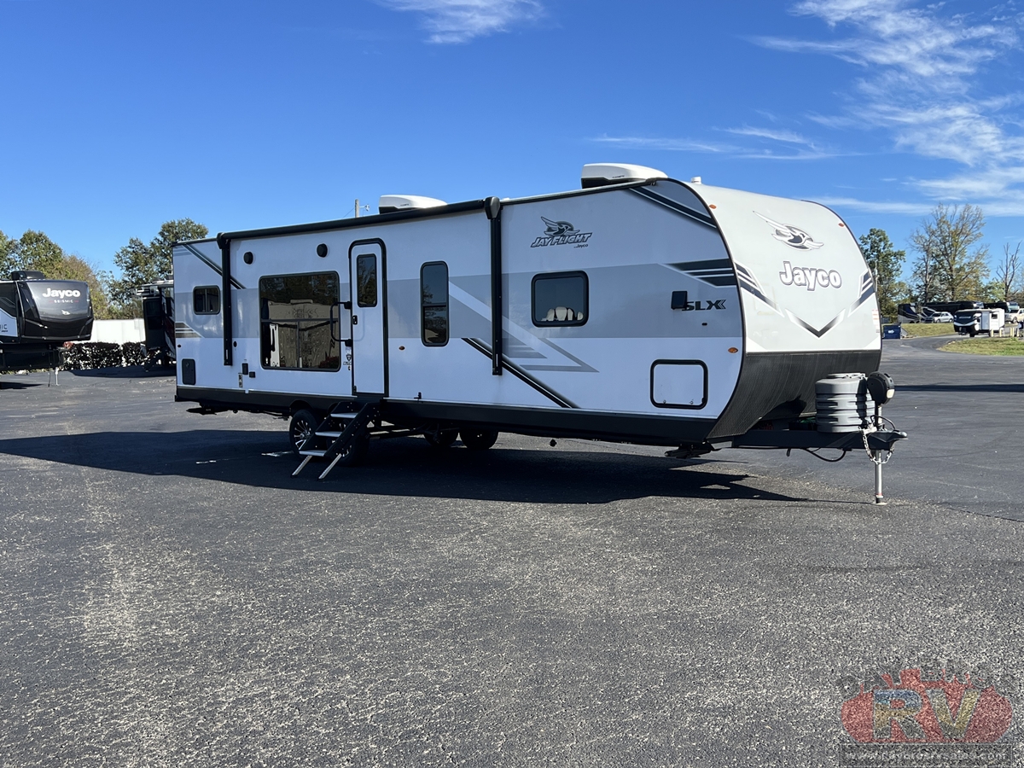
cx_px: 512
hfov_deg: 67.3
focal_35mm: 26
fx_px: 769
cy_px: 384
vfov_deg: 53.1
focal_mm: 5.7
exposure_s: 1/2762
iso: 50
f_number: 1.5
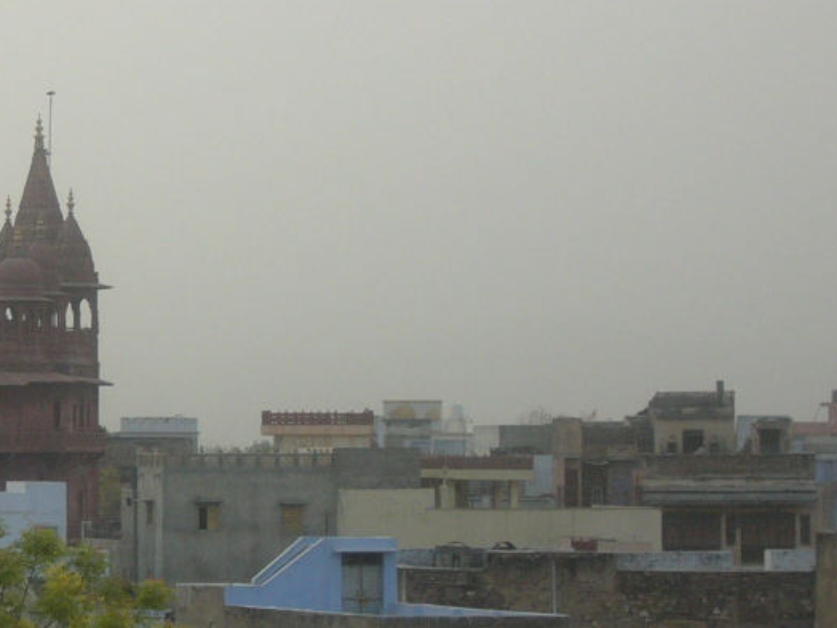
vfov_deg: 7.9
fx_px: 4546
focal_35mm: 188
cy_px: 336
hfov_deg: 10.4
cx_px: -149
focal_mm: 12.9
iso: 100
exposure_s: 1/160
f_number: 4.3
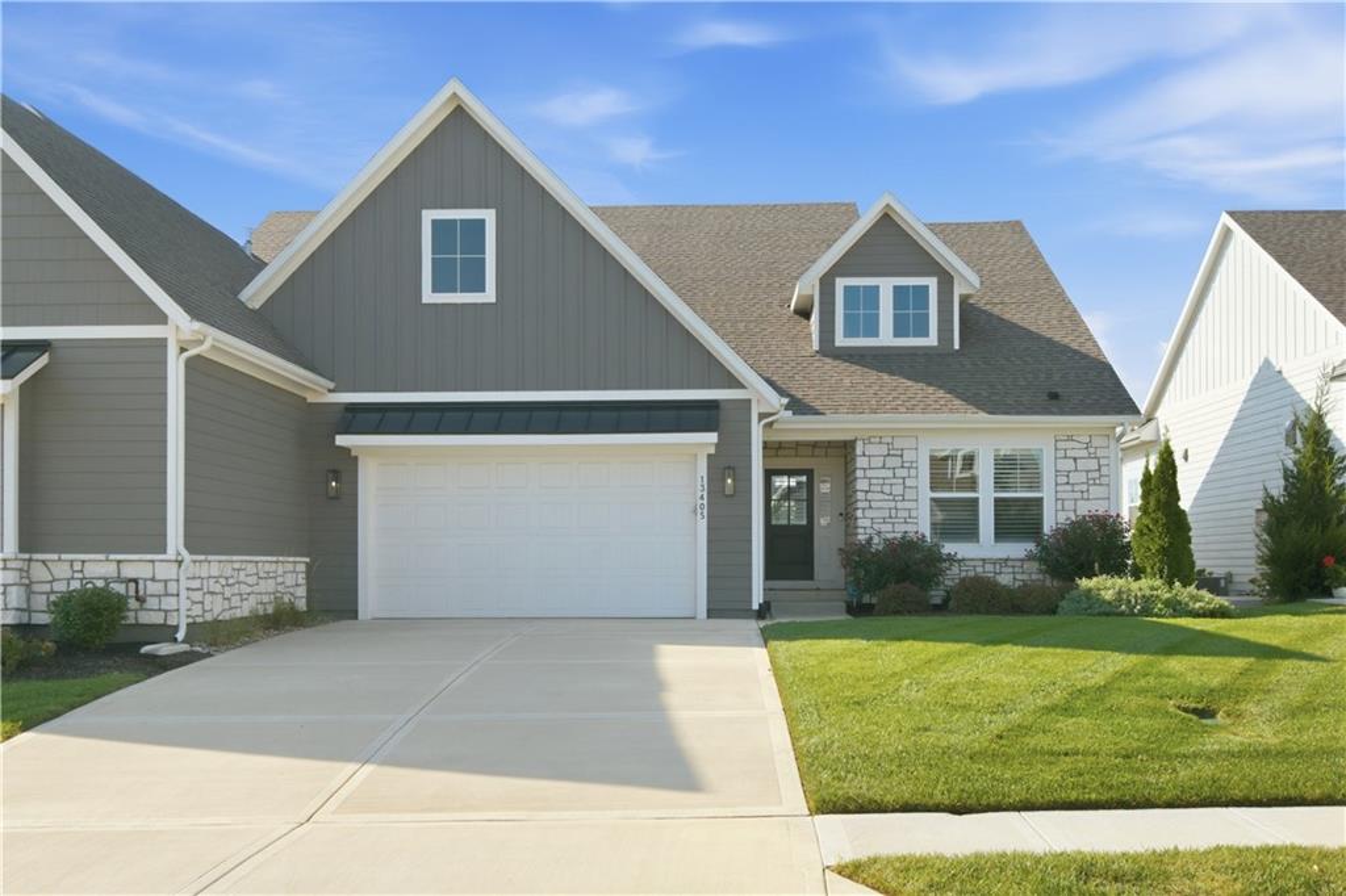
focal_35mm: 32
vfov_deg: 41.1
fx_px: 1196
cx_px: 673
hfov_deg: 58.7
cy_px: 448
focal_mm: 32
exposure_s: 1/400
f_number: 9
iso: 400
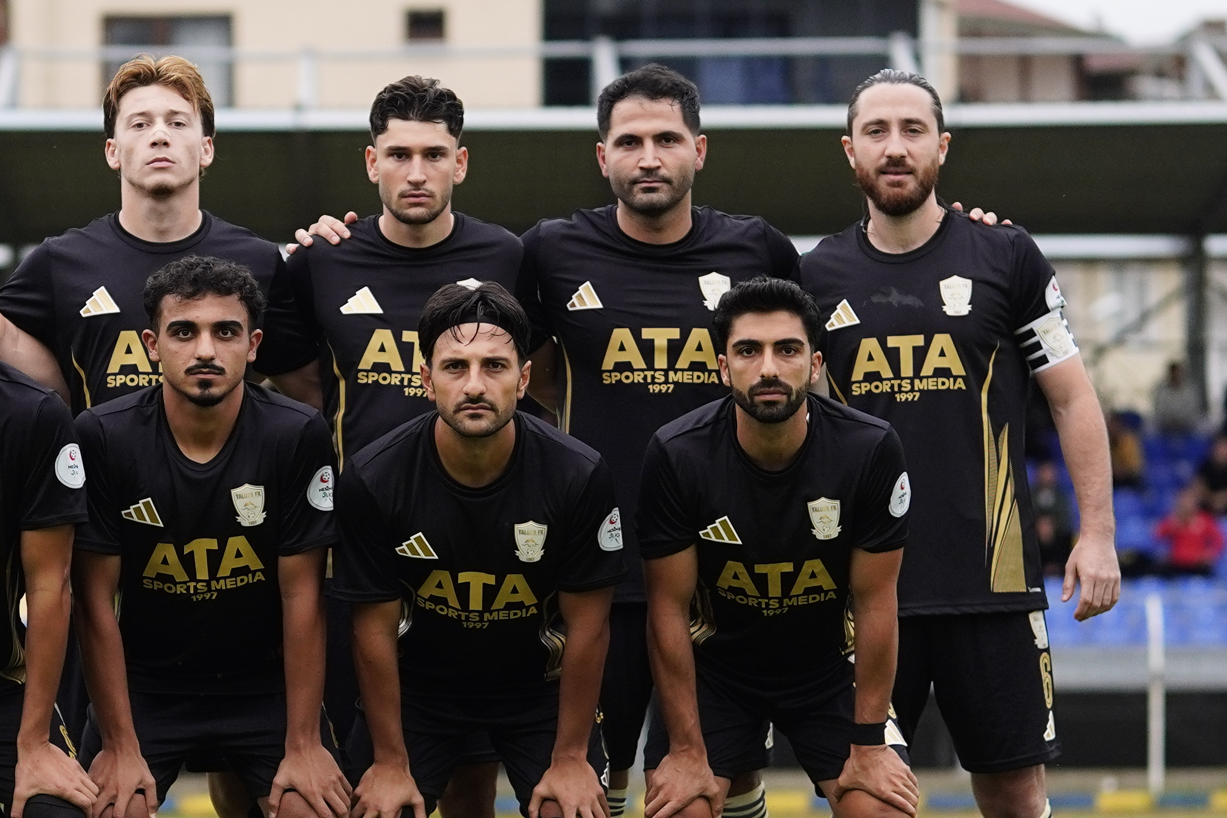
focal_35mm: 221
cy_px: 404
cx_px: 274
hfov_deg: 9.3
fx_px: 7531
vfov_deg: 6.2
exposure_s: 1/4000
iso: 250
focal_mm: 56
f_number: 1.4
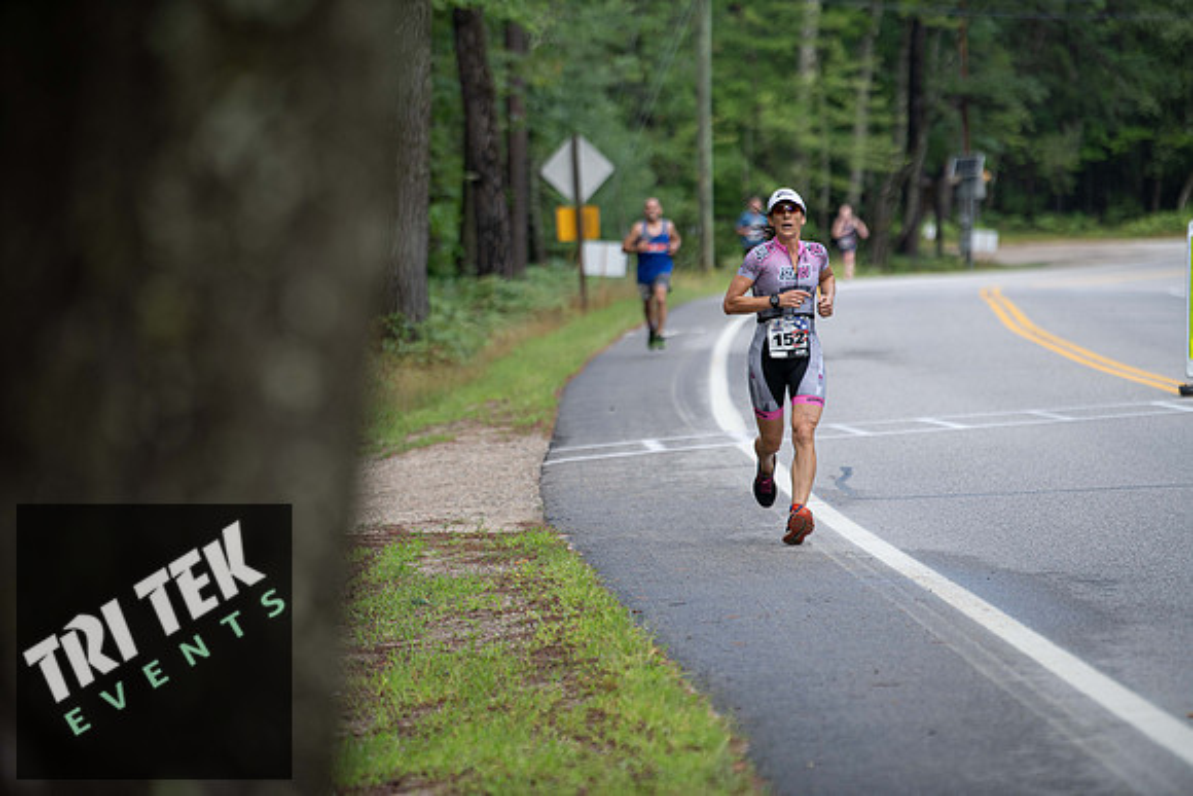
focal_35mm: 200
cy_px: 398
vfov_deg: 6.9
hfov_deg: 10.3
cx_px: 596
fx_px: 6629
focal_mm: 200
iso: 250
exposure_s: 1/400
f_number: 3.5
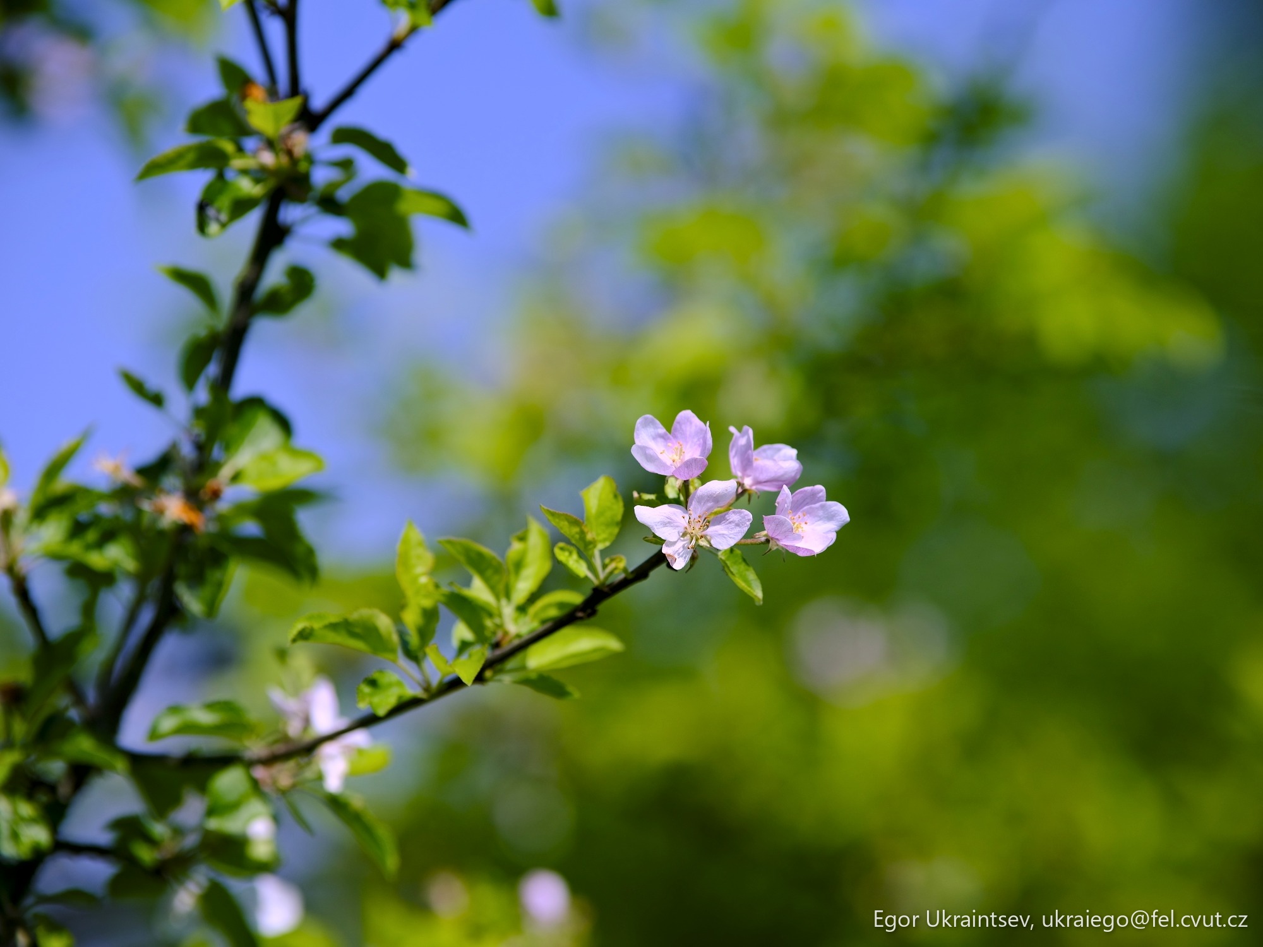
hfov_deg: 12.5
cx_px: 632
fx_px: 5765
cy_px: 474
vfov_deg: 9.4
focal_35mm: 158
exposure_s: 1/3000
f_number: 4
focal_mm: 200
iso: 400
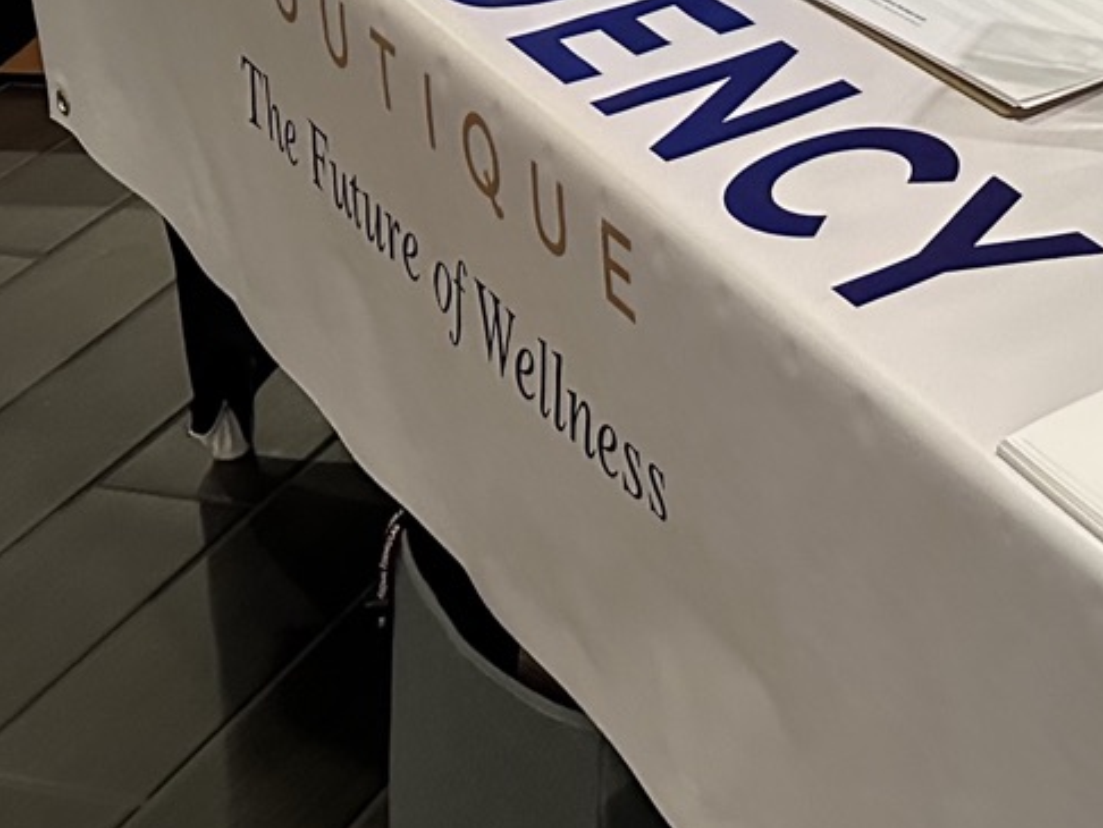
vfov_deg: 16.7
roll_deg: -0.6
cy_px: -465
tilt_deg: -15.5
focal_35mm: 79
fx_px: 2518
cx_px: 1702
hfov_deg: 20.7
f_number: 1.78
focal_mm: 6.86
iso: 500
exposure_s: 1/60
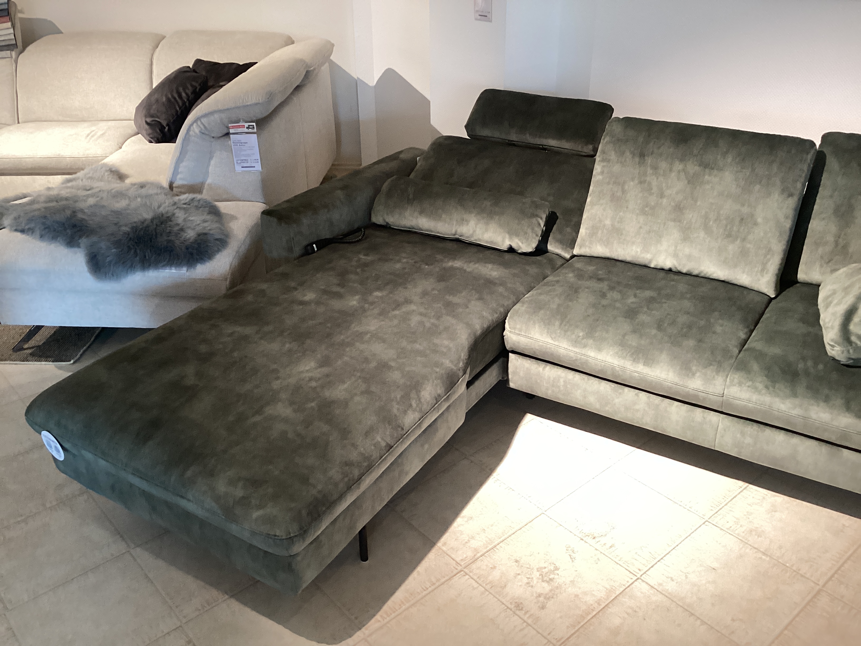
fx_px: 771
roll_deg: +0.8
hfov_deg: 58.4
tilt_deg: -28.9
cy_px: 323
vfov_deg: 45.4
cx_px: 430
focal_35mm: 31
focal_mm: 3.3
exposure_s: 1/50
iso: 200
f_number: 2.4
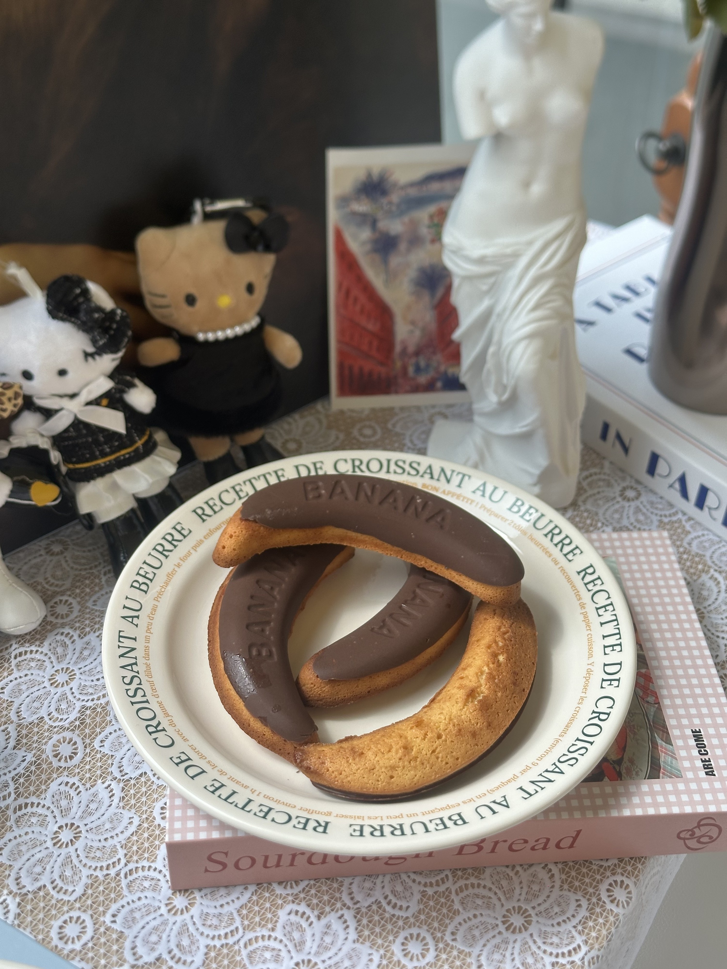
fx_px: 1344
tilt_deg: -42.7
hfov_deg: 30.3
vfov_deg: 39.7
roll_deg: -2.7
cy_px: 484
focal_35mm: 48
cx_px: 364
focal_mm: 6.86
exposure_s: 1/729
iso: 64
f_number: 1.78
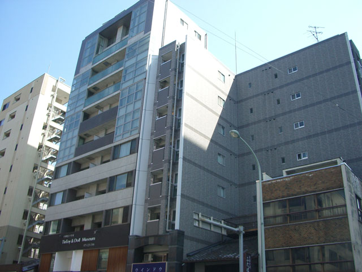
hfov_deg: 52.6
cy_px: 136
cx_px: 181
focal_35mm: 35
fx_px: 366
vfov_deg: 40.7
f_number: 4.3
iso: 80
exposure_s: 1/200
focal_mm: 5.8
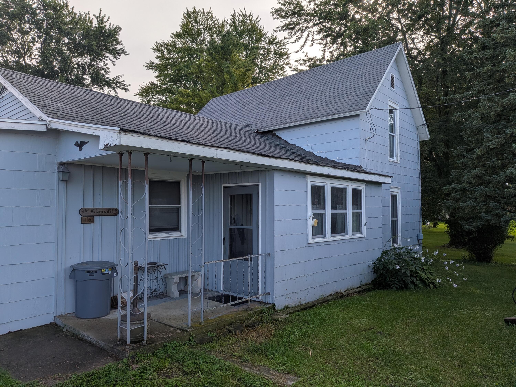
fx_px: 358
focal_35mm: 24
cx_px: 258
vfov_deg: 56.8
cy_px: 194
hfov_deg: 71.6
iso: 27
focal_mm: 4.53
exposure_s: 1/1479
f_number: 1.7
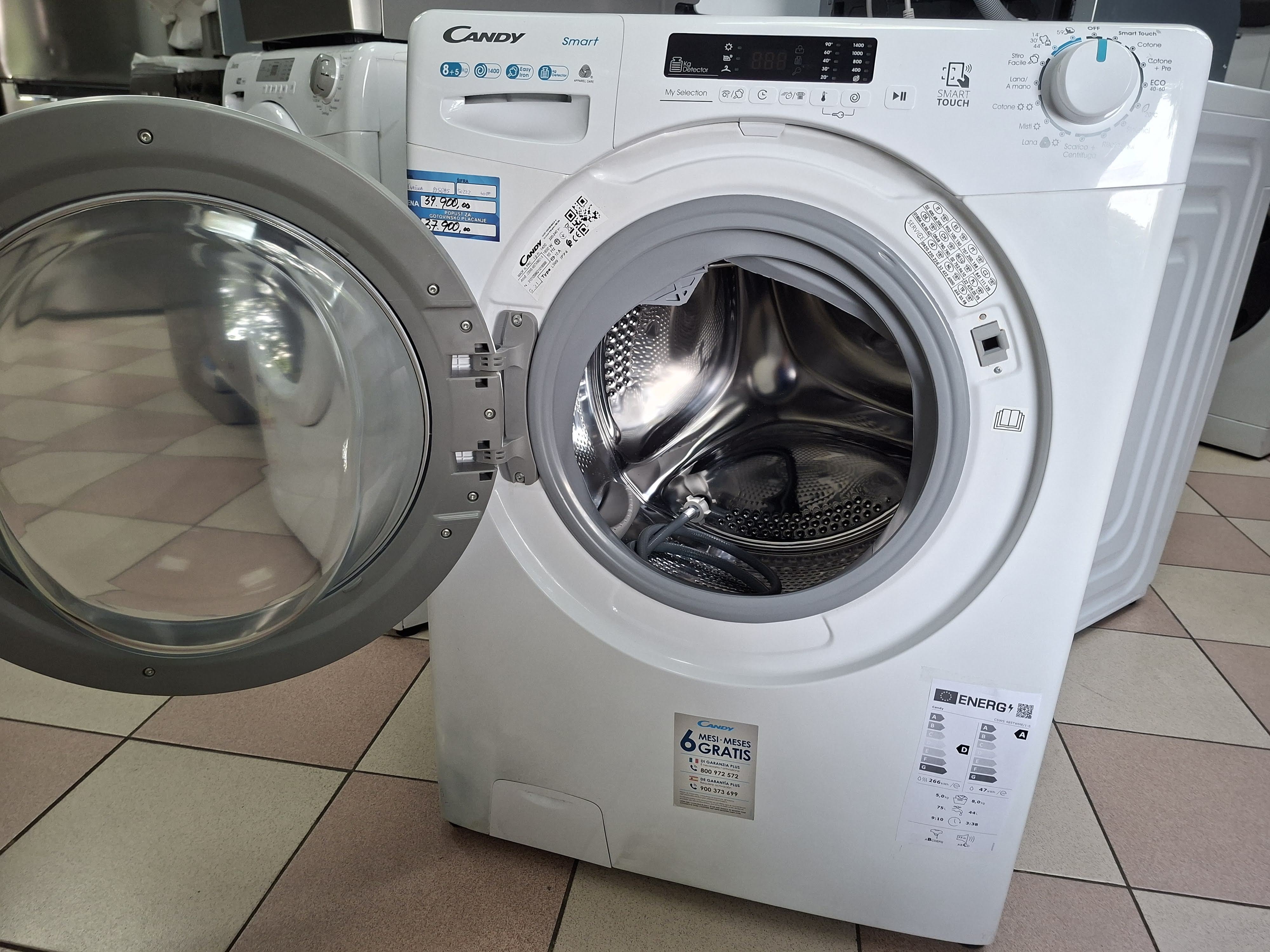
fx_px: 844
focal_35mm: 23
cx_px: 635
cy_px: 476
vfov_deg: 58.9
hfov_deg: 73.9
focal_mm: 5.54
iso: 200
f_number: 1.8
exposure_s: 1/100
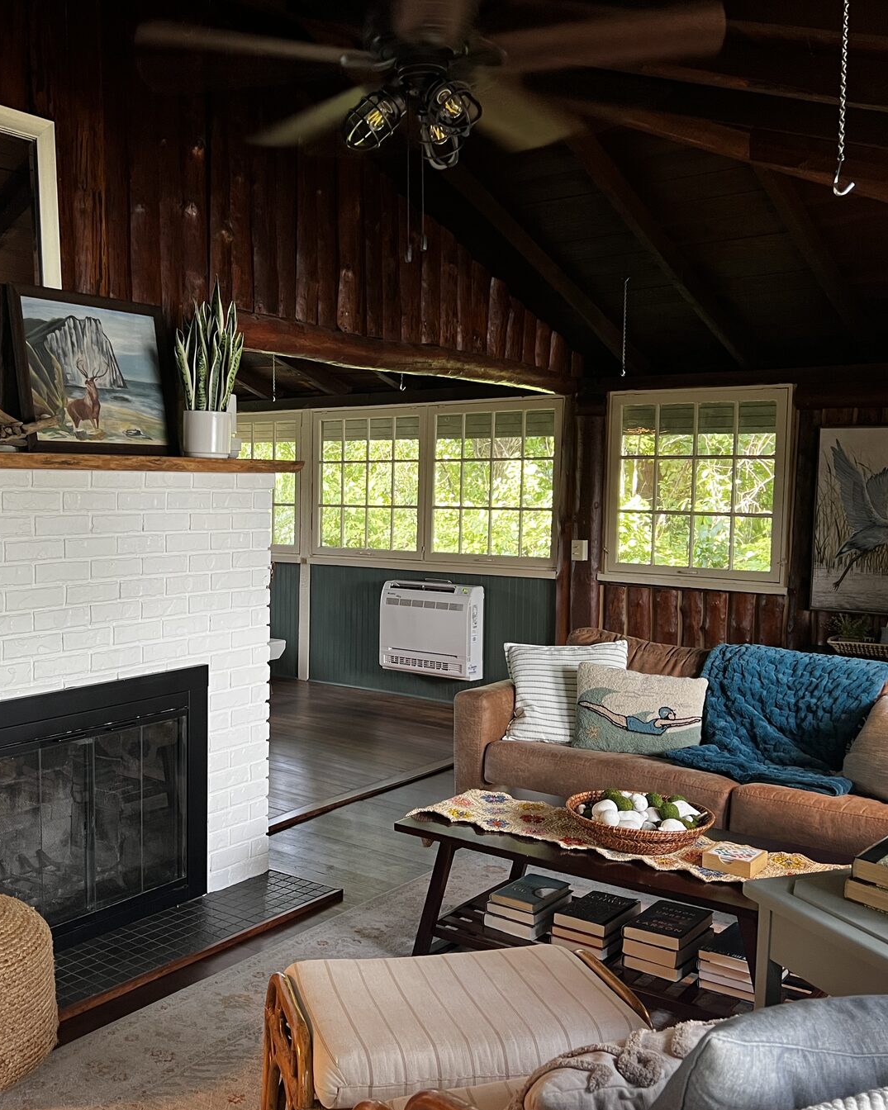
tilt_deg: -5.0
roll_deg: -0.2
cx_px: 337
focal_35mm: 34
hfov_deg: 43.0
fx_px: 1117
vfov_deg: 52.8
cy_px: 557
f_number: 1.5
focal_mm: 5.7
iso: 160
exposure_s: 1/60
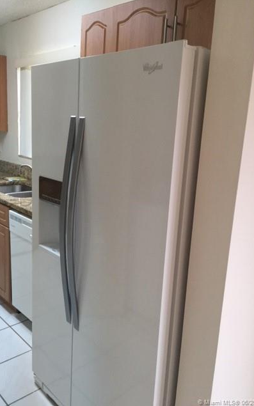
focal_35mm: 31
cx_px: 109
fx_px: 343
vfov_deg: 61.2
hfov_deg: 40.5
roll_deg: -3.4
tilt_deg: -13.9
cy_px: 202
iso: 80
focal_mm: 4.15
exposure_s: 1/33
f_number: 2.2
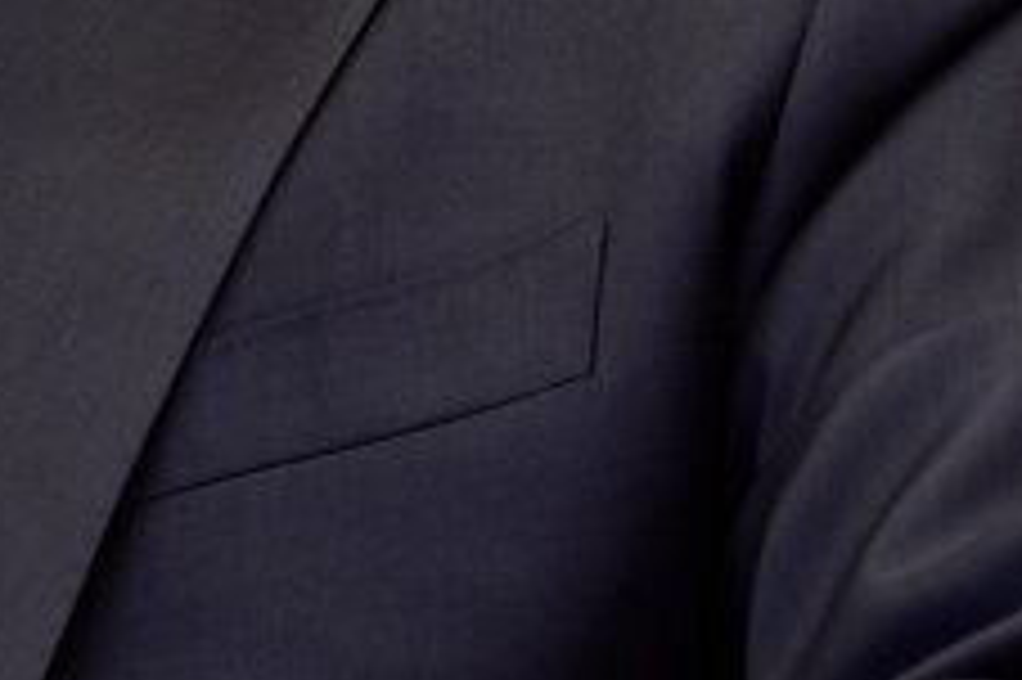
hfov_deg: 1.9
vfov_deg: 1.2
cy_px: -786
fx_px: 31318
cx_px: 23
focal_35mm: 1104
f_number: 2.8
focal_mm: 179
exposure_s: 1/100
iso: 400
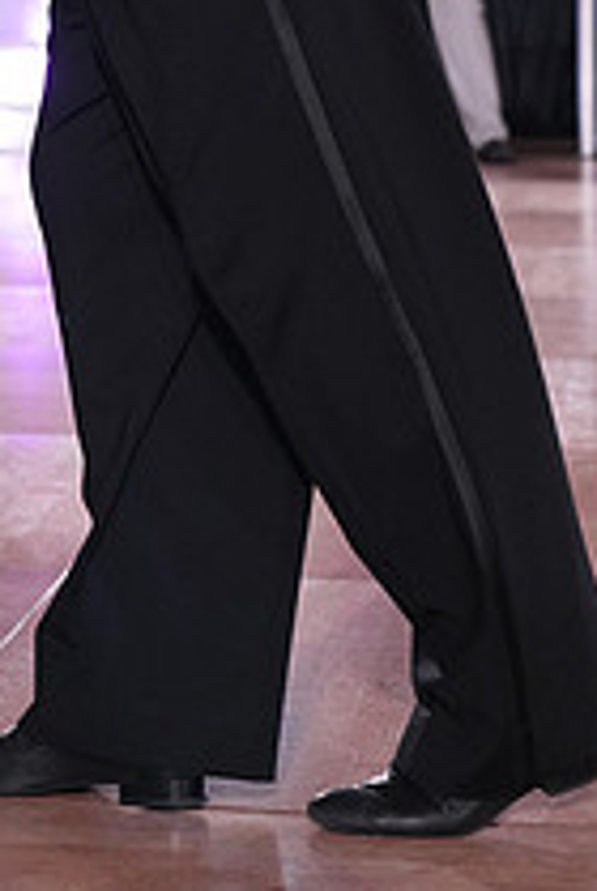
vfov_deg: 14.8
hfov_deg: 10.1
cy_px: -200
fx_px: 3297
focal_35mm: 133
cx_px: -211
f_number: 4
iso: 2000
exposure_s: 1/400
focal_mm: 48
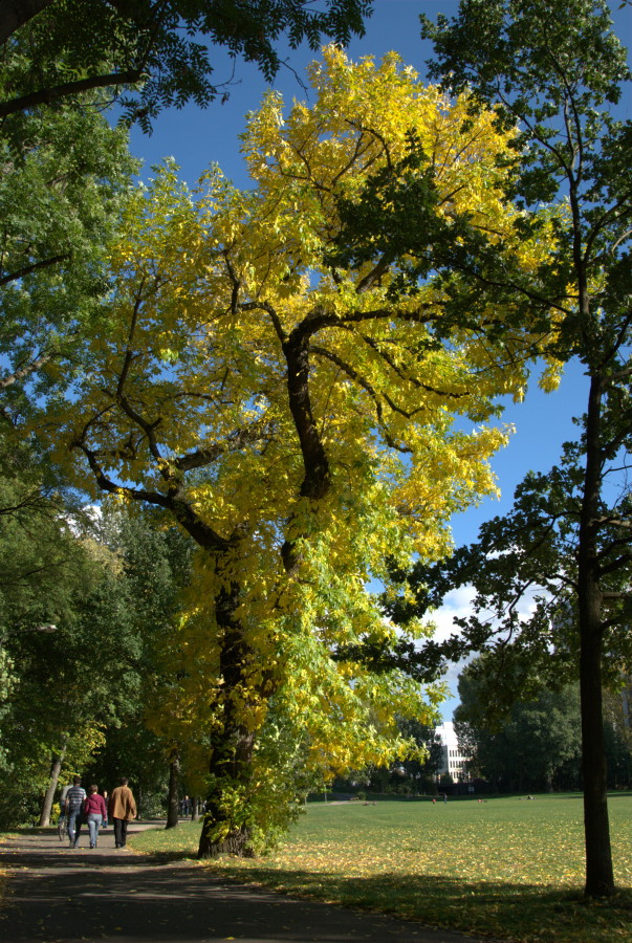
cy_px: 472
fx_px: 945
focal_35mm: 36
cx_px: 316
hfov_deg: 37.0
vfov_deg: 53.1
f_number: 8
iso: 200
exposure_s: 1/250
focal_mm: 24
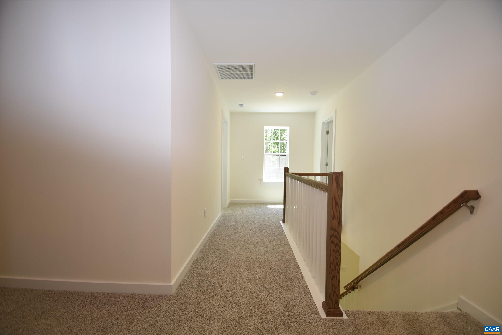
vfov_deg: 77.3
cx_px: 251
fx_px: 209
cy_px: 168
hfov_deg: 100.4
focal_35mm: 15
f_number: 4
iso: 200
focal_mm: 10
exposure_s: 1/60
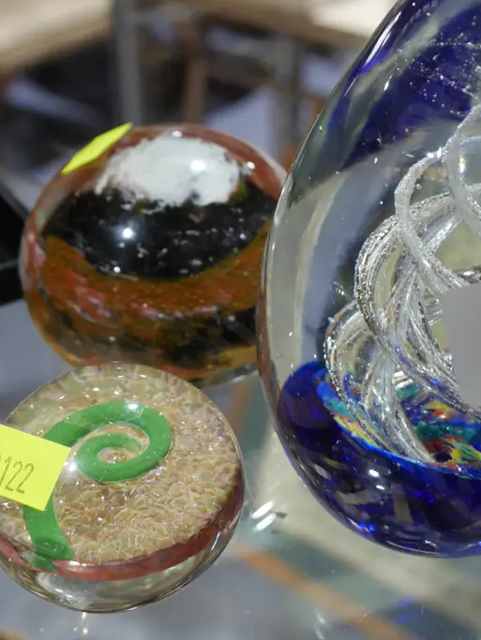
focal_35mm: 60
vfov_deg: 32.0
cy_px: 237
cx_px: 334
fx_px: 1111
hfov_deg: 24.3
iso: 640
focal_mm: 20
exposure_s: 1/60
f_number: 4.4
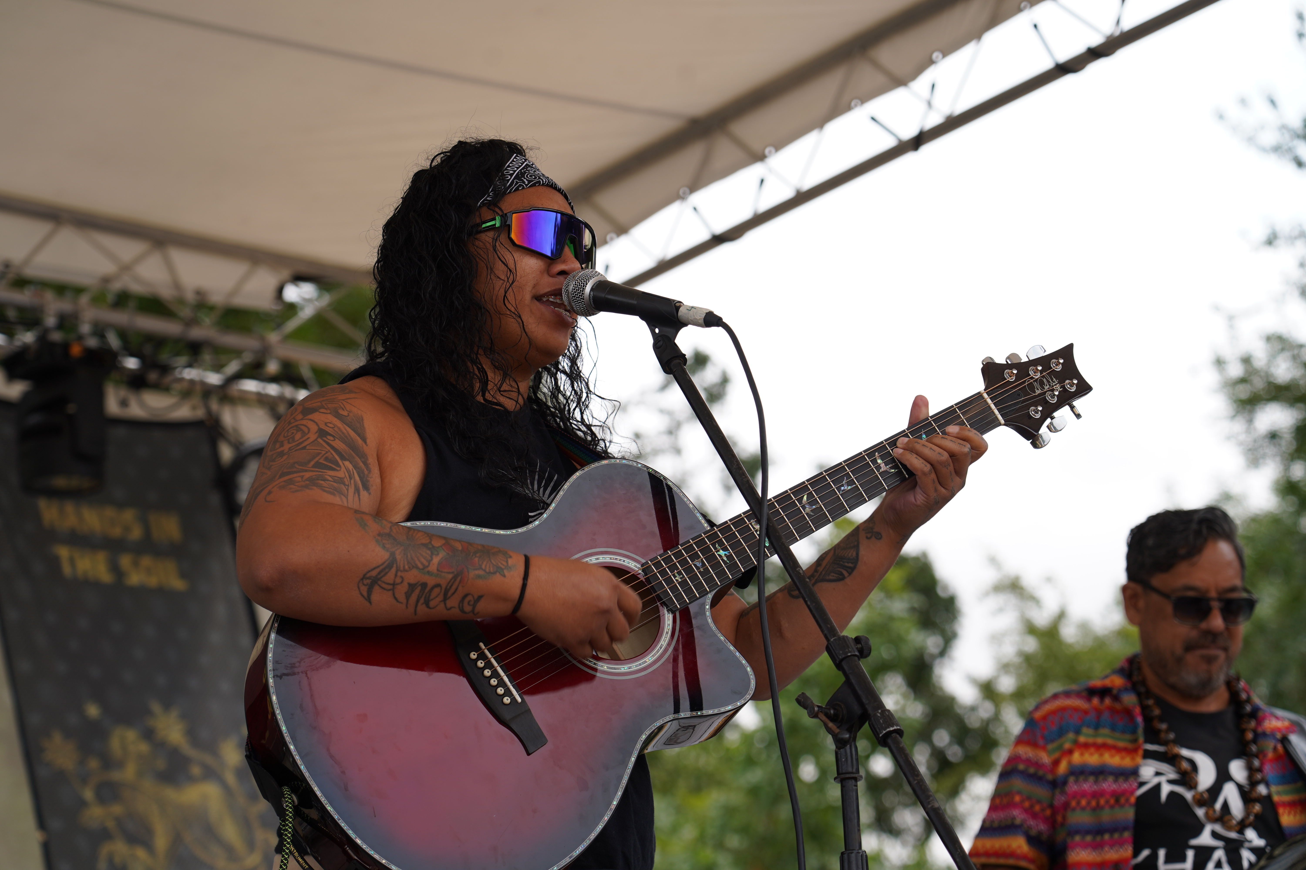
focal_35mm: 105
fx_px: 3809
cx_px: 653
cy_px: 435
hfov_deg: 19.5
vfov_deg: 13.0
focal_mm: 105
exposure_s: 1/250
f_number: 5
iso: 100
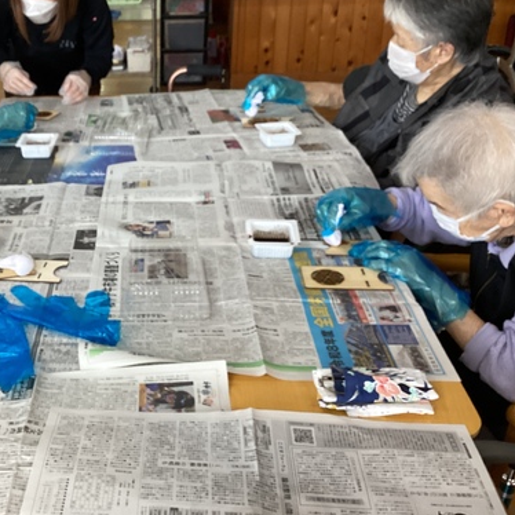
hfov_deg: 37.3
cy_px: 216
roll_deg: +1.7
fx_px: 741
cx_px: 118
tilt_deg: -27.6
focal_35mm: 44
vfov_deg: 38.2
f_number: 2.4
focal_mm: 3.3
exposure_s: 1/60
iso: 200
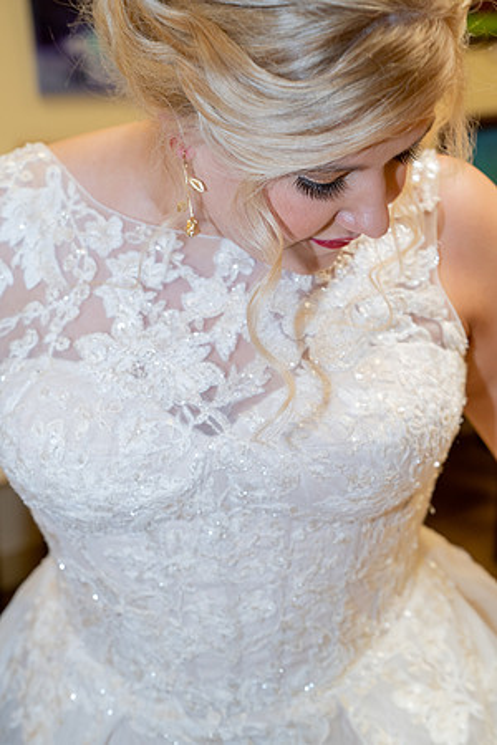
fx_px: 1077
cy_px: 372
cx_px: 248
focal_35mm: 52
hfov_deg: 26.0
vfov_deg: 38.2
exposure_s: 1/200
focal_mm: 52
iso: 2000
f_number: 5
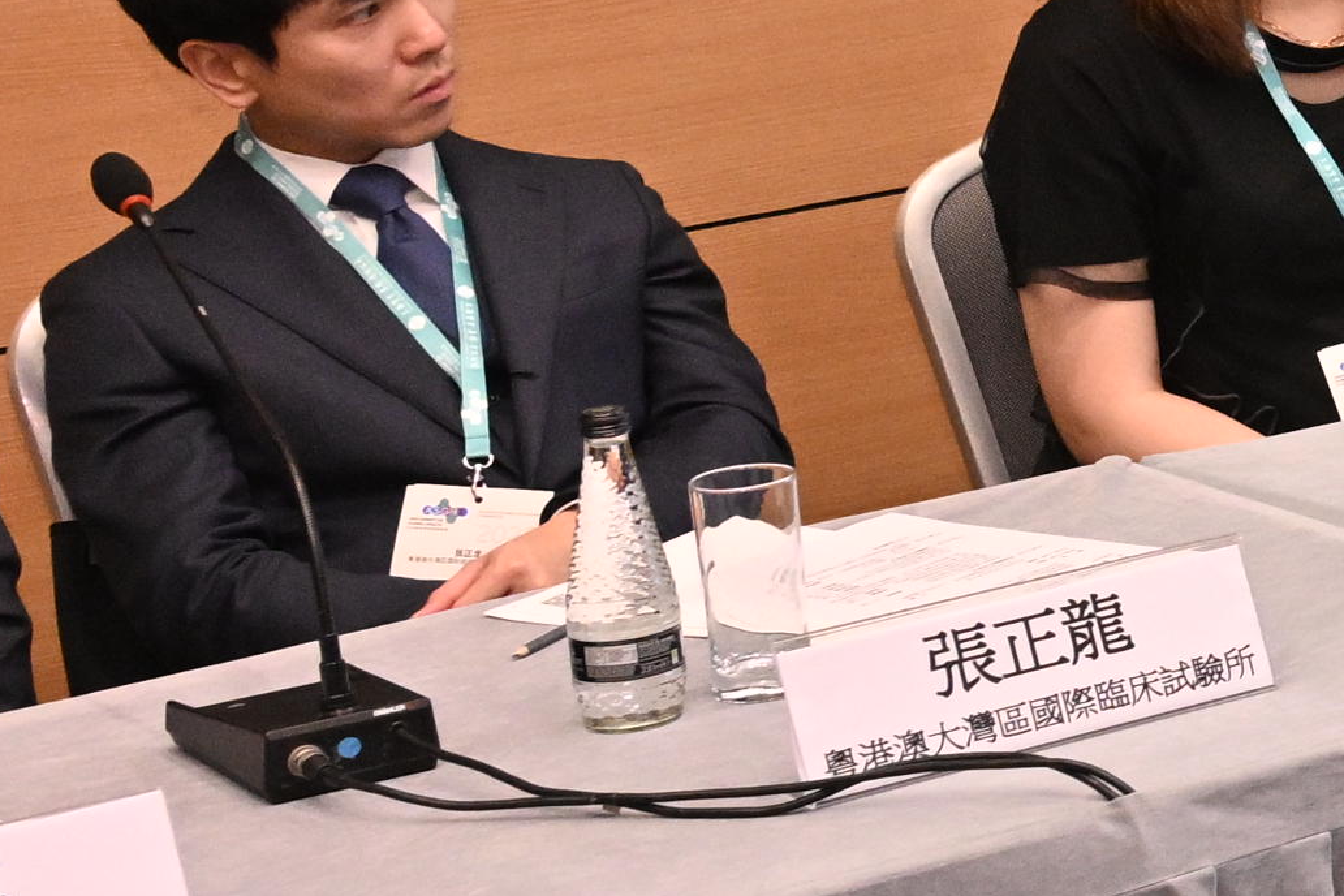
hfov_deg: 11.3
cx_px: 3459
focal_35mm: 144
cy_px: -151
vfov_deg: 9.4
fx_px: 5376
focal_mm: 24
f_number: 4.5
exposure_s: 1/80
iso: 1600
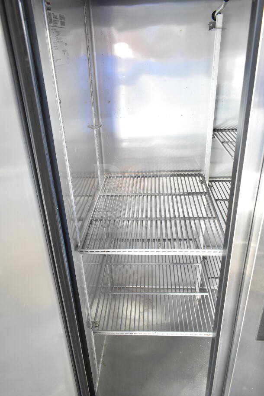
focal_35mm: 27
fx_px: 297
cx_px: 132
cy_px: 198
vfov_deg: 67.4
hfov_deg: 48.0
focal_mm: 18
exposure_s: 1/50
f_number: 3.5
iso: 1600
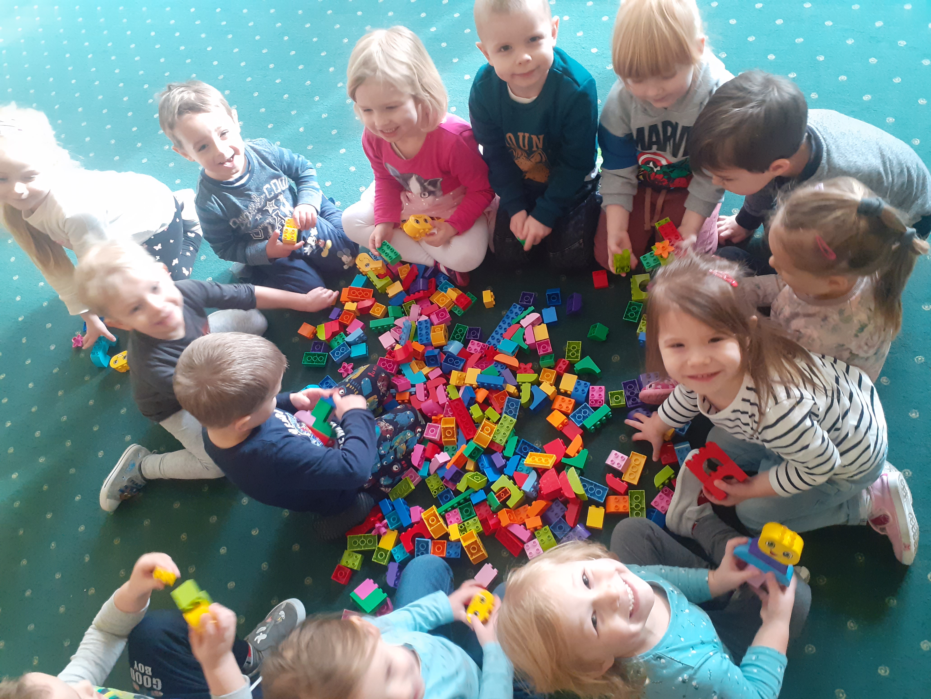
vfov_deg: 51.4
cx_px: 466
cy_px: 350
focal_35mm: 27
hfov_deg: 65.3
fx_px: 726
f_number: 1.9
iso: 250
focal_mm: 3.6
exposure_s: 1/25
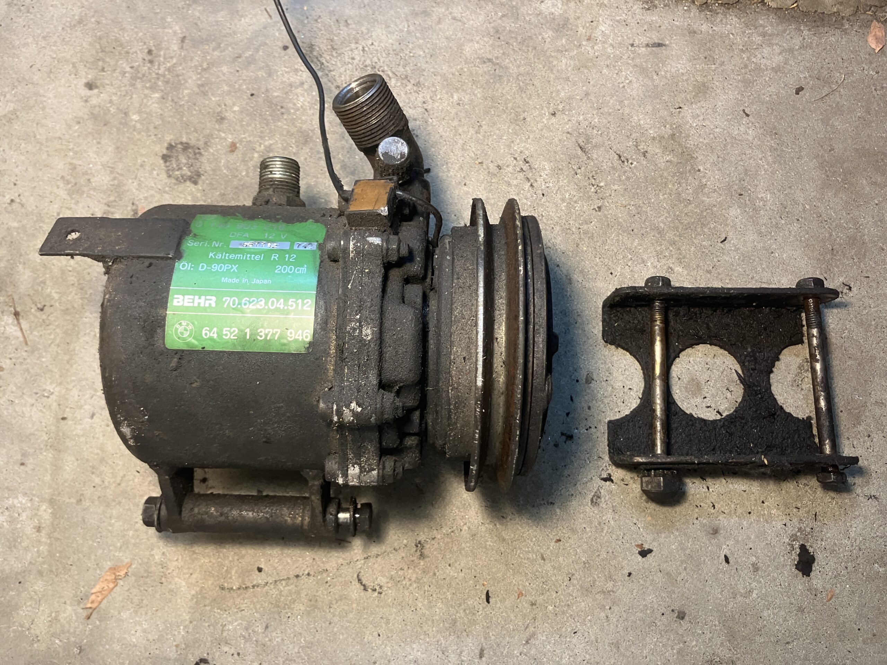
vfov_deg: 49.7
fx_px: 717
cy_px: 332
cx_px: 444
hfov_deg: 63.4
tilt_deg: -77.4
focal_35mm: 28
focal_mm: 3.99
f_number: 1.8
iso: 200
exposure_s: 1/60
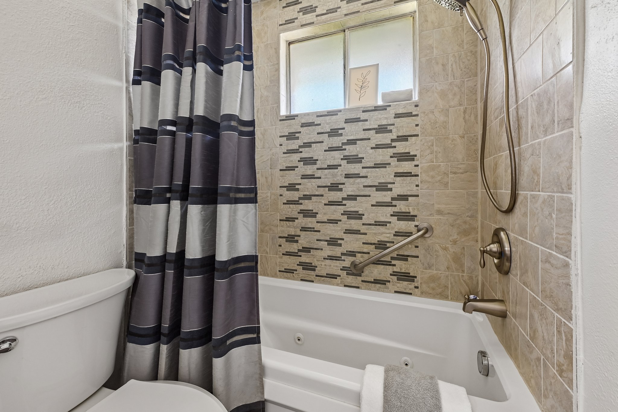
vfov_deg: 81.2
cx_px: 309
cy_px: 206
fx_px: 240
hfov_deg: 104.3
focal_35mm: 14
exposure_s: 1/5
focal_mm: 14
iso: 400
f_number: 8
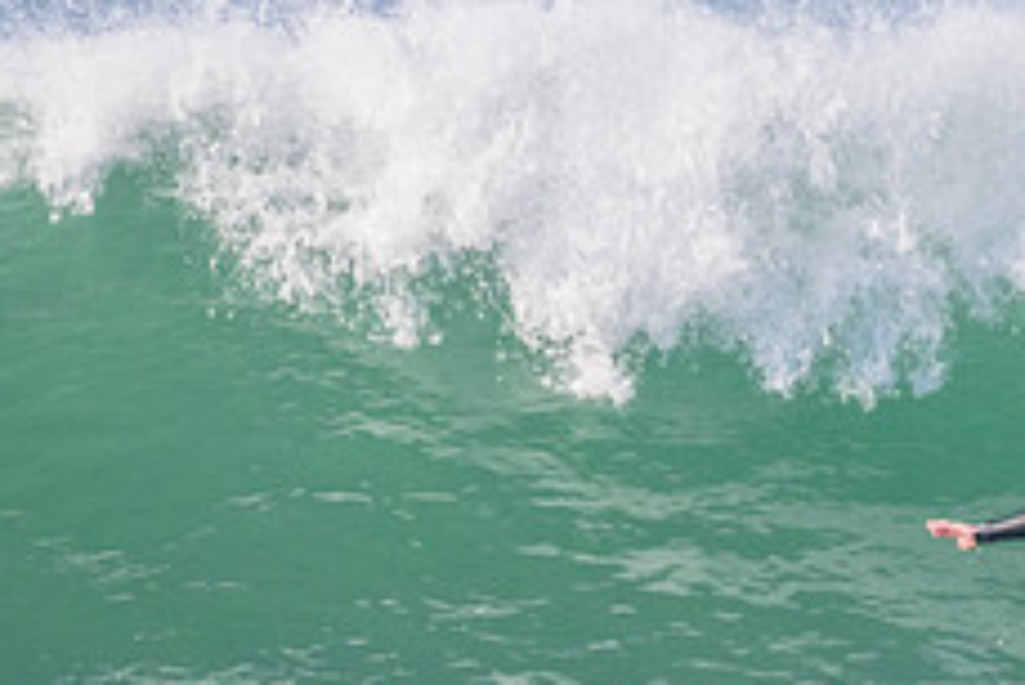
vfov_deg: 0.7
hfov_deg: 1.0
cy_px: 723
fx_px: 57605
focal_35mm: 2022
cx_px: 1003
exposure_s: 1/2000
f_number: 11
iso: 2000
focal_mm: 800
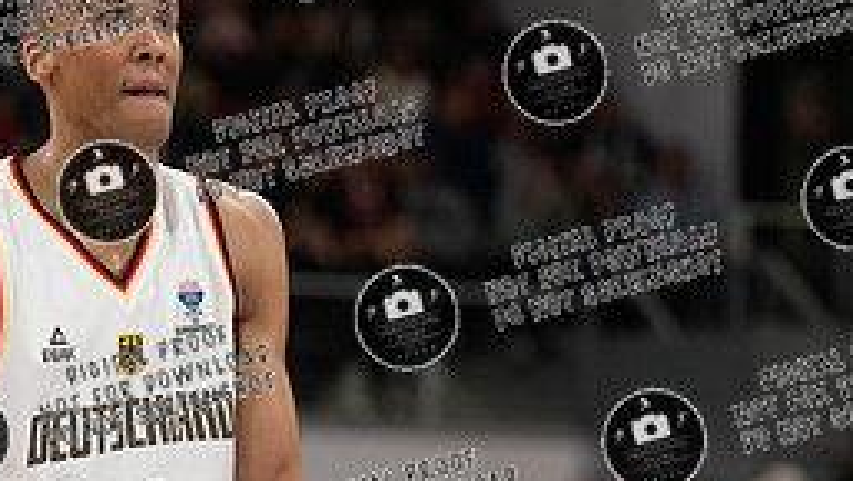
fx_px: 8035
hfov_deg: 6.1
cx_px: 225
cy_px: 226
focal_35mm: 355
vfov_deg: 3.4
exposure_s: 1/1000
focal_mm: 125
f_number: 3.2
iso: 1600
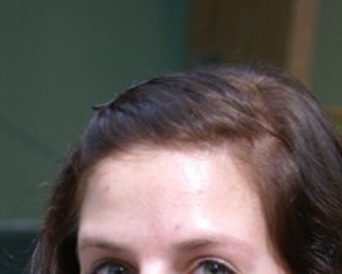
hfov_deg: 7.7
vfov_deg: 6.2
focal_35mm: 250
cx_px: 113
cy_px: 362
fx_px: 2528
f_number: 5.6
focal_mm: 55
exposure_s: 1/50
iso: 400
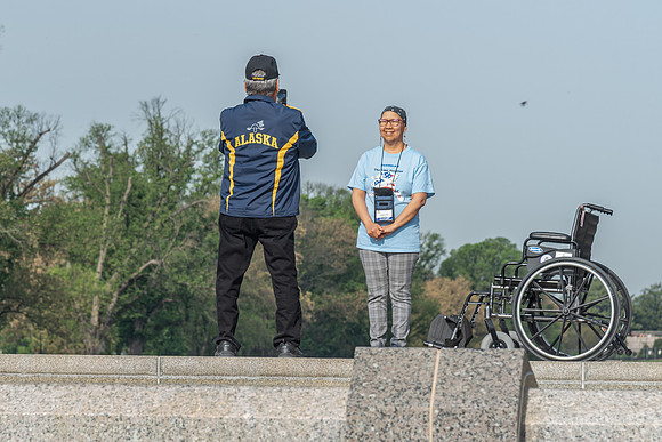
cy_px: 220
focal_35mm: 202
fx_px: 3714
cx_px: 278
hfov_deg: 10.2
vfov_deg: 6.8
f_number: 8
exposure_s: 1/125
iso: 160
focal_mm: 120
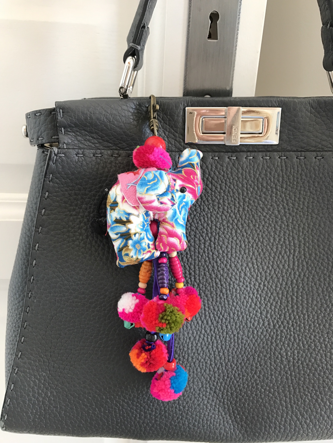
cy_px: 222
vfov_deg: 63.4
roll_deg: -2.5
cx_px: 166
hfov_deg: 49.7
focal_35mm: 28
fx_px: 359
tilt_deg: -20.9
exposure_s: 1/33
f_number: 1.8
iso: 32
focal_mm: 3.99
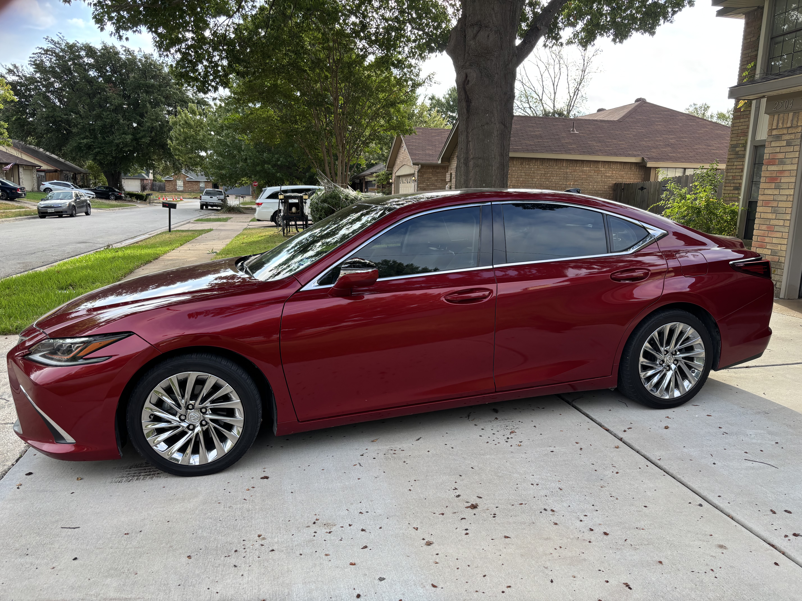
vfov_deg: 53.1
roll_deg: -1.5
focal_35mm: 26
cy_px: 300
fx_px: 602
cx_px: 401
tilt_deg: -10.3
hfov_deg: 67.3
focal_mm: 5.96
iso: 50
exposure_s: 1/493
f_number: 1.6
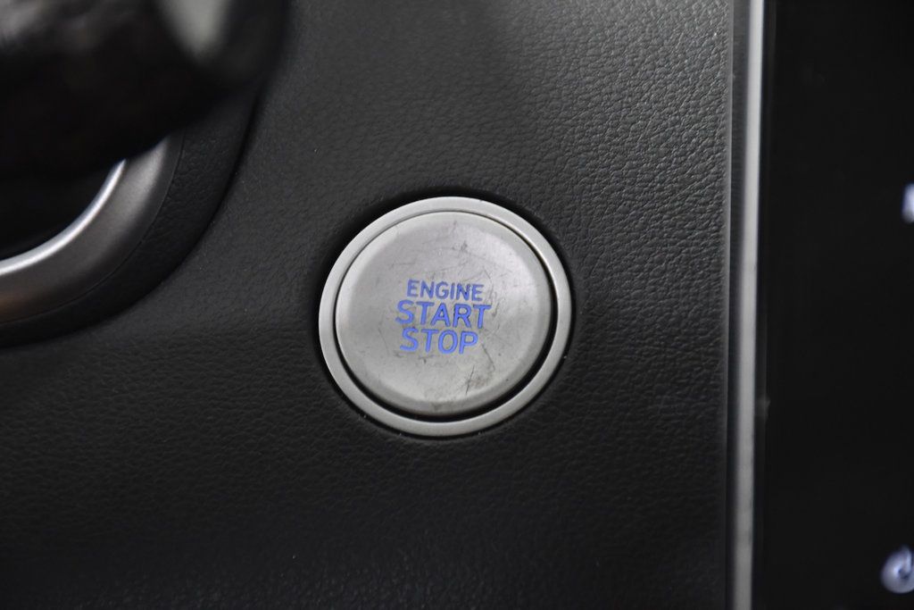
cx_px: 457
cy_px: 305
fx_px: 5332
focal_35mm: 210
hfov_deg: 9.8
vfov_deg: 6.5
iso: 2000
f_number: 5.6
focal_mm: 140
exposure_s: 1/60
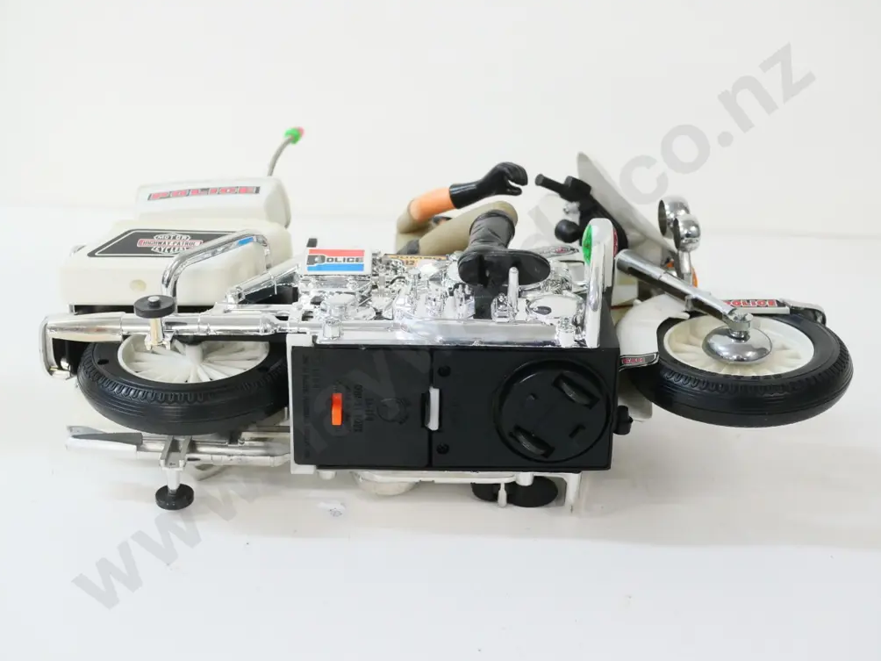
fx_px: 1298
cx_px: 442
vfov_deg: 28.6
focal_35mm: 51
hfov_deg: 37.5
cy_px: 330
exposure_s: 1/200
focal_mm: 25
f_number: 3.5
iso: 3200
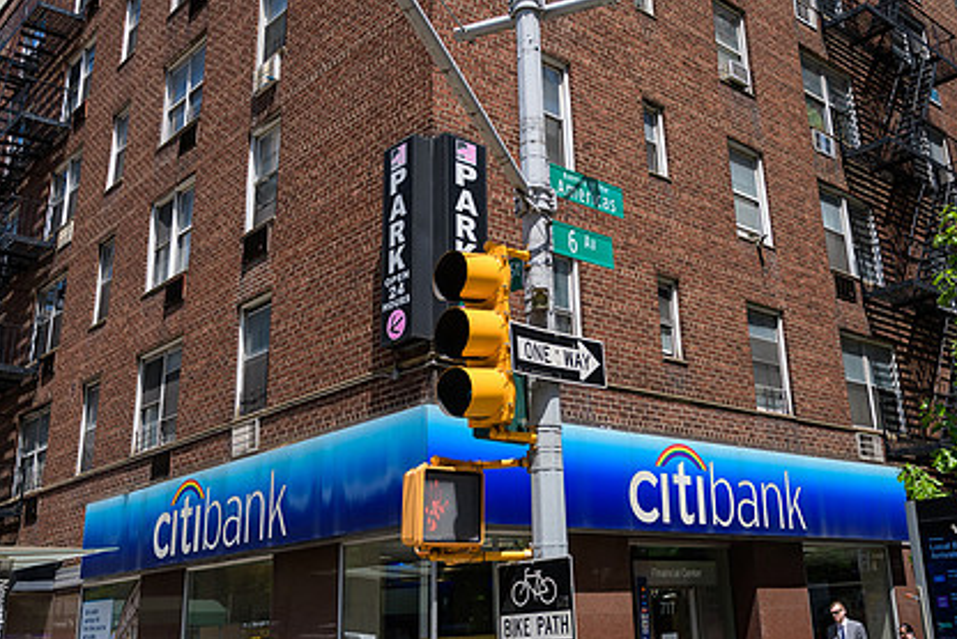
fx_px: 1037
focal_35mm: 39
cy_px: 259
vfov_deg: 34.2
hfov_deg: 49.3
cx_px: 554
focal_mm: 28
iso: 200
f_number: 4
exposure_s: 1/2000
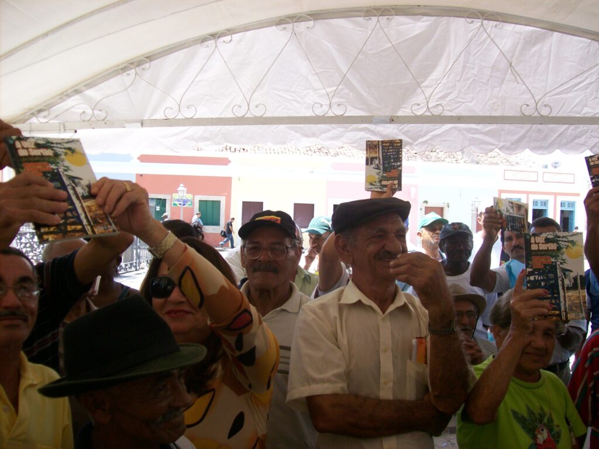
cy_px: 224
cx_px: 300
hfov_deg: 51.4
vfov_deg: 39.6
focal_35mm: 36
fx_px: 623
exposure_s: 1/291
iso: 80
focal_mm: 6
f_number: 2.7
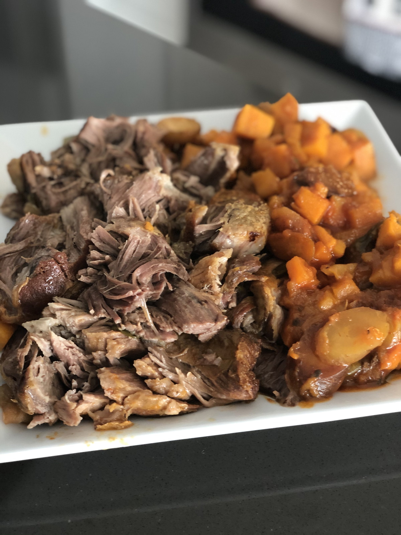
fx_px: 803
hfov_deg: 28.0
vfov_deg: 36.8
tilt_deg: -41.1
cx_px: 200
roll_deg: -1.8
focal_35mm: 52
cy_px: 268
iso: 125
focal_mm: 6
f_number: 2.4
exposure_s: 1/30
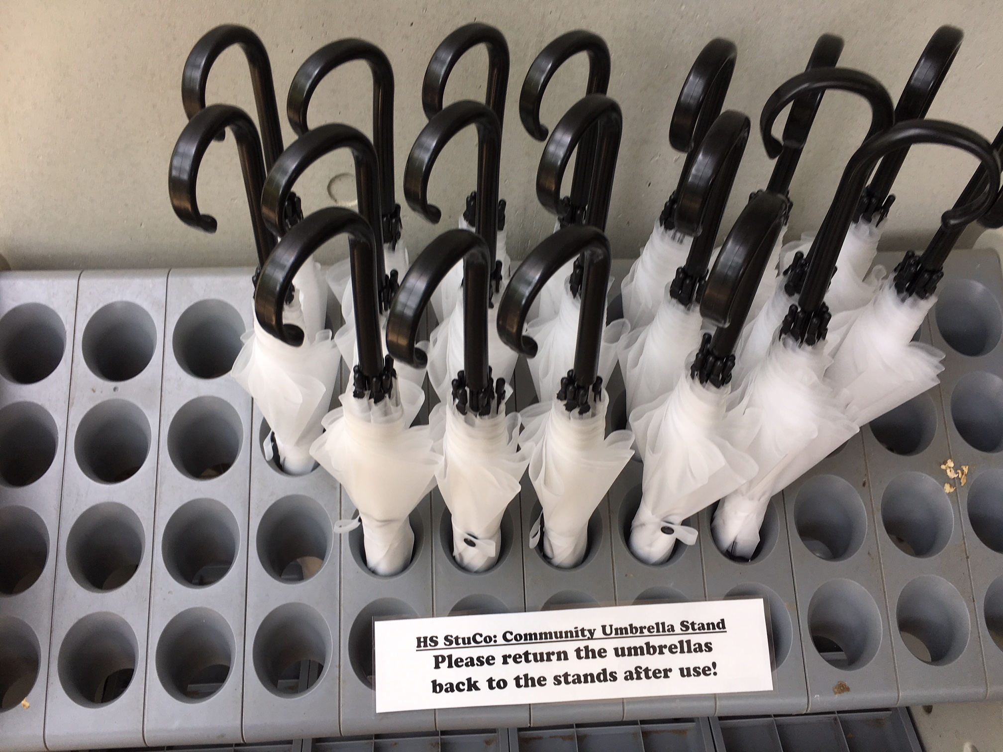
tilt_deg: -45.4
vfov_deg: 48.2
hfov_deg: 61.7
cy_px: 376
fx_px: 840
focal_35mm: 29
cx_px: 502
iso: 25
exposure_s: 1/120
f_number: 2.2
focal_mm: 4.15
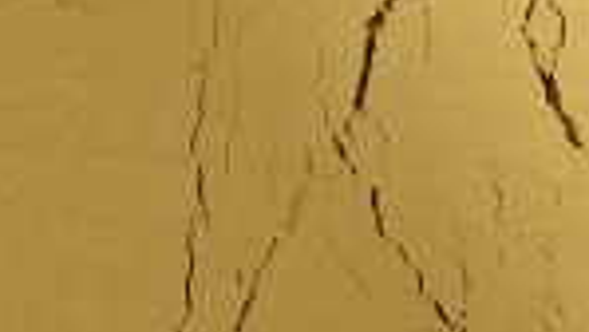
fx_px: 2797
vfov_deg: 6.4
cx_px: 530
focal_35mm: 179
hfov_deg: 11.9
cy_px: 860
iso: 872
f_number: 1.88
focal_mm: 5.56
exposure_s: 1/50
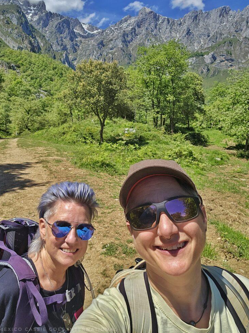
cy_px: 161
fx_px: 250
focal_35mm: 26
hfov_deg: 53.0
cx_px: 120
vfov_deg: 67.3
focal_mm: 3.3
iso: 25
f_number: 2.2
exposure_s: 1/866
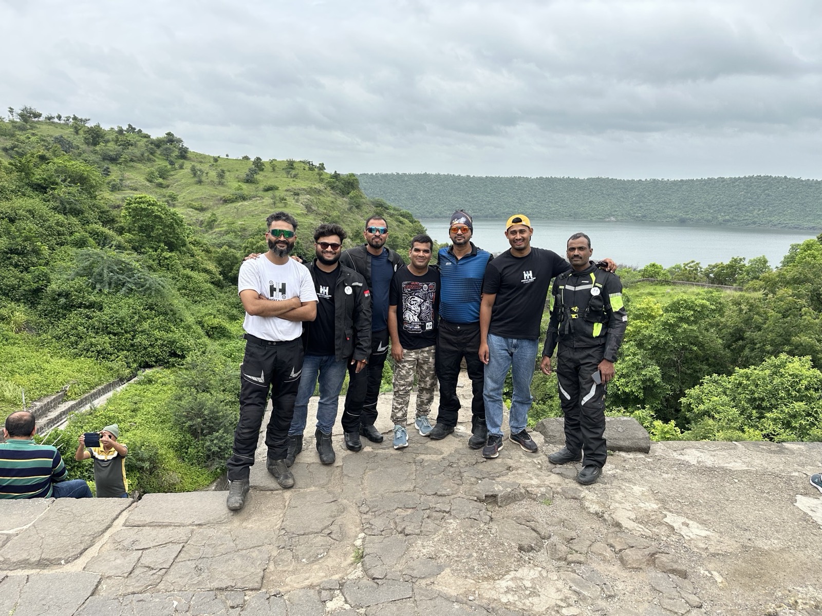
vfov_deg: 56.8
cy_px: 308
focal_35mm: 24
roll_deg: -1.5
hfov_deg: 71.6
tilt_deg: -12.3
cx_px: 411
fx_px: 570
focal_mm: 6.86
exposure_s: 1/2732
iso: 80
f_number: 1.78
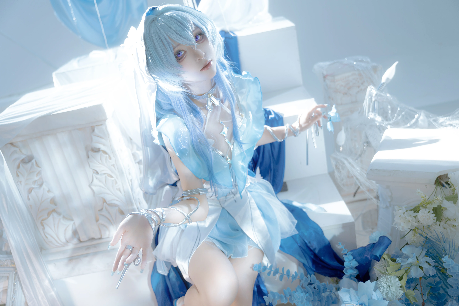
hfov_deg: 55.8
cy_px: 153
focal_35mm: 34
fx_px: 433
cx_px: 230
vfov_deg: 38.9
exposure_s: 1/200
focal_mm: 34
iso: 160
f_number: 2.8
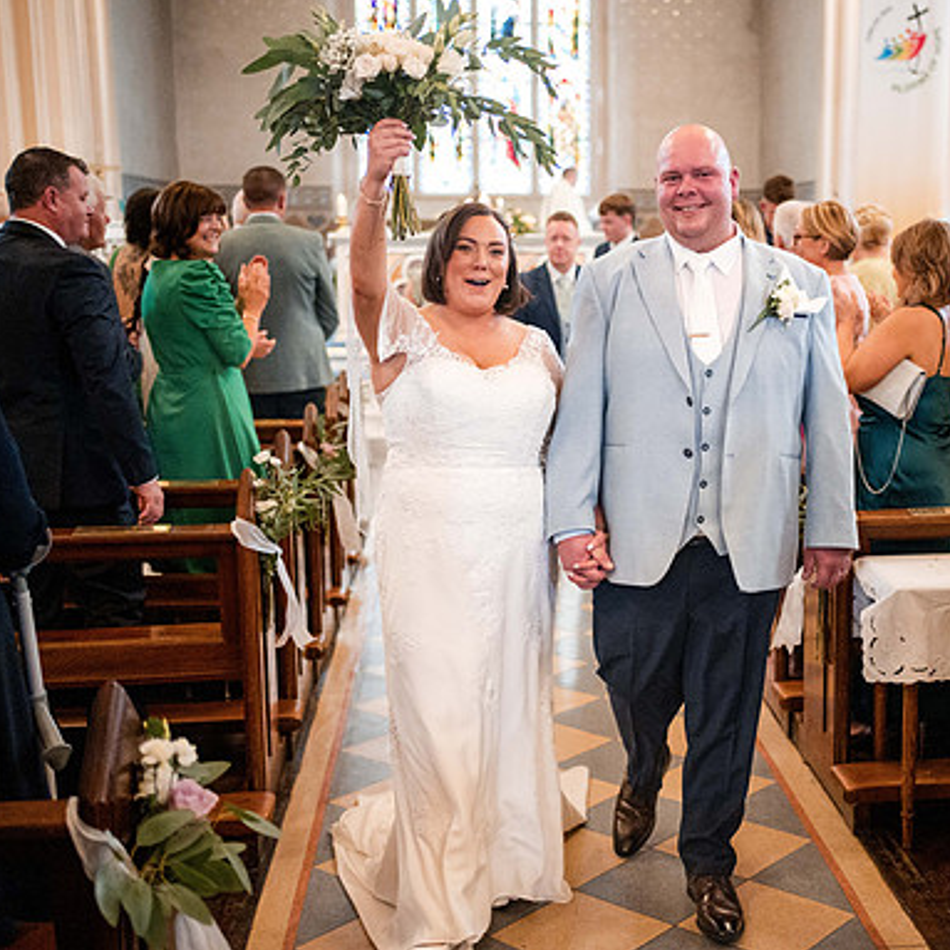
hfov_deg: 37.1
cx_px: 645
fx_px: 1397
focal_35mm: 45
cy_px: 477
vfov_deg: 37.6
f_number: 1.8
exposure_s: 1/500
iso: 8000
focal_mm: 35
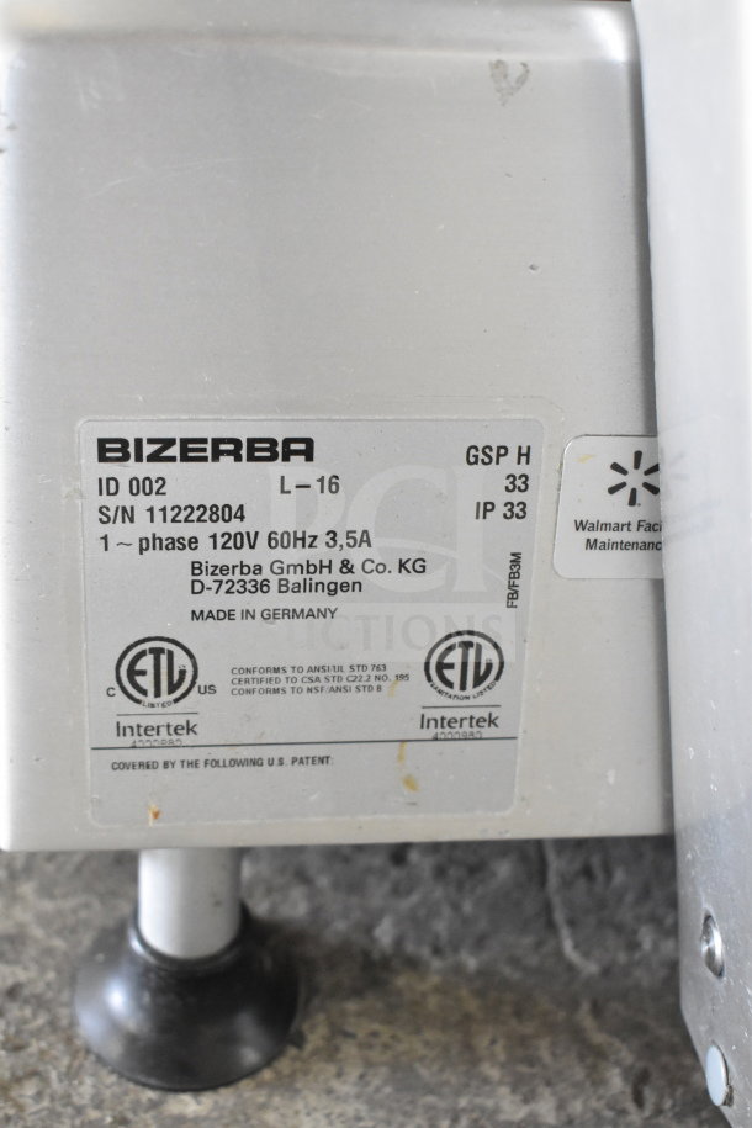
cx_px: 376
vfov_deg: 36.9
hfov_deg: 25.1
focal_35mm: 54
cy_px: 564
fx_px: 1692
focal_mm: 36
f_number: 4.8
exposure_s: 1/60
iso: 4000
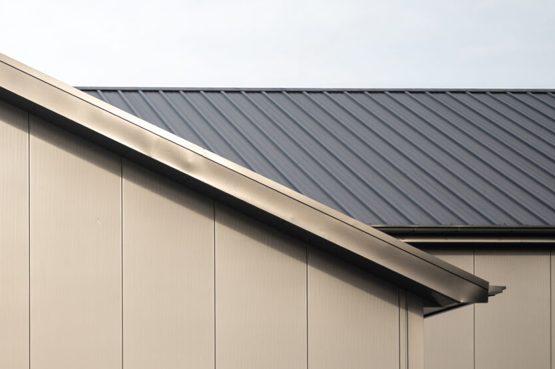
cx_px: -232
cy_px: 384
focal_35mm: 113
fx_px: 1741
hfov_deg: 16.7
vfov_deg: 12.0
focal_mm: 37
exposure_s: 1/200
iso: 50
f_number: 2.8
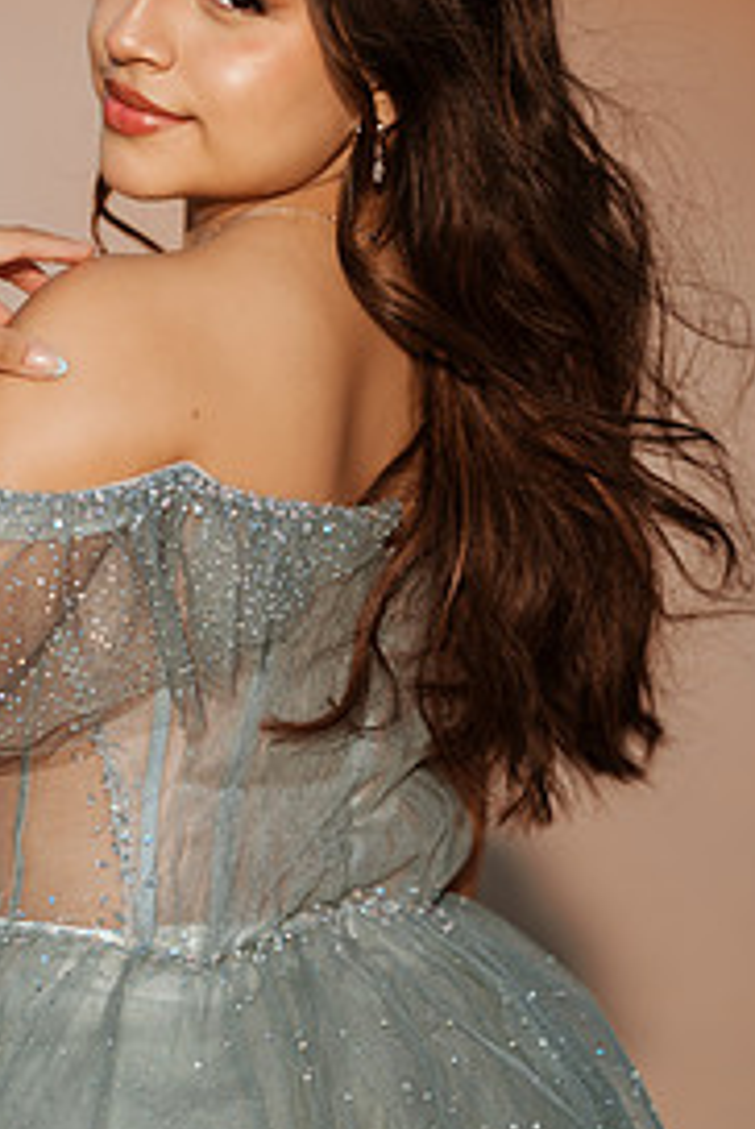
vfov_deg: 9.2
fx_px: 6997
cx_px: 178
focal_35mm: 223
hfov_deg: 6.2
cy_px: 228
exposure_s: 1/8000
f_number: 1.8
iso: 100
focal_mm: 135
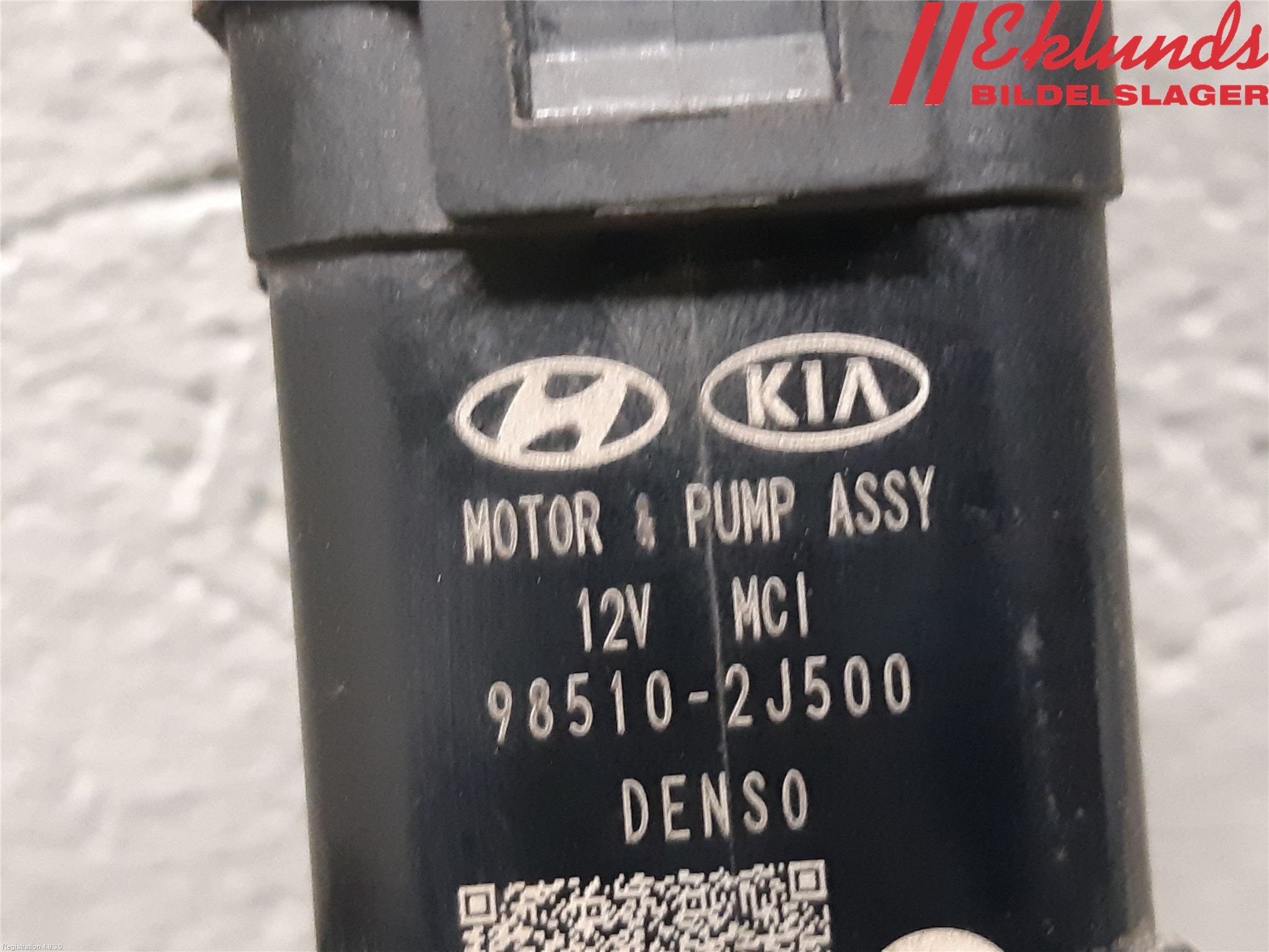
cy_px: 476
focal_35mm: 26
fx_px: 953
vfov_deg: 53.1
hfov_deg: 67.3
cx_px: 634
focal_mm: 3.93
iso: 400
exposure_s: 1/25
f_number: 1.7
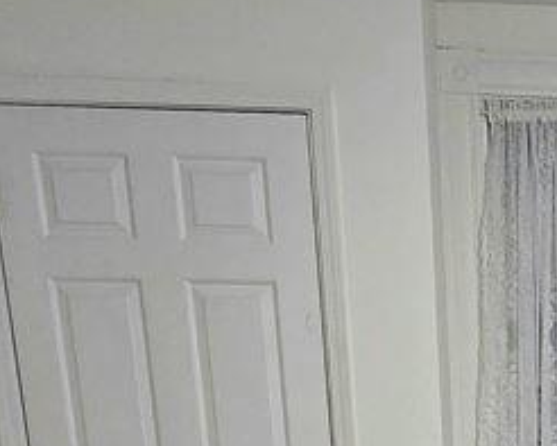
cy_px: 616
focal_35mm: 66
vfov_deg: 20.6
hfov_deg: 25.0
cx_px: 720
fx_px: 1088
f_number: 2.2
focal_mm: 2.2
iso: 400
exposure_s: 1/60.2
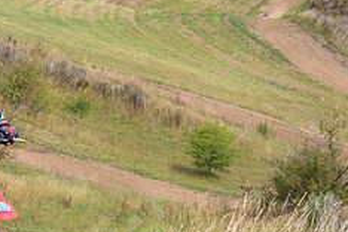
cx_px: -155
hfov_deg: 13.4
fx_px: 1402
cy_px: 283
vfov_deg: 9.3
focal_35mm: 145
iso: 50
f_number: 4
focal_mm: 44
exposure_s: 1/400
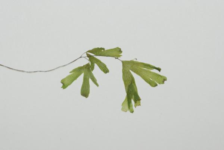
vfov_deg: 13.1
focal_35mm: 105
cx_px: 112
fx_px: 654
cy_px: 75
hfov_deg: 19.4
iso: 100
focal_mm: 70
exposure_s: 1/60
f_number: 8
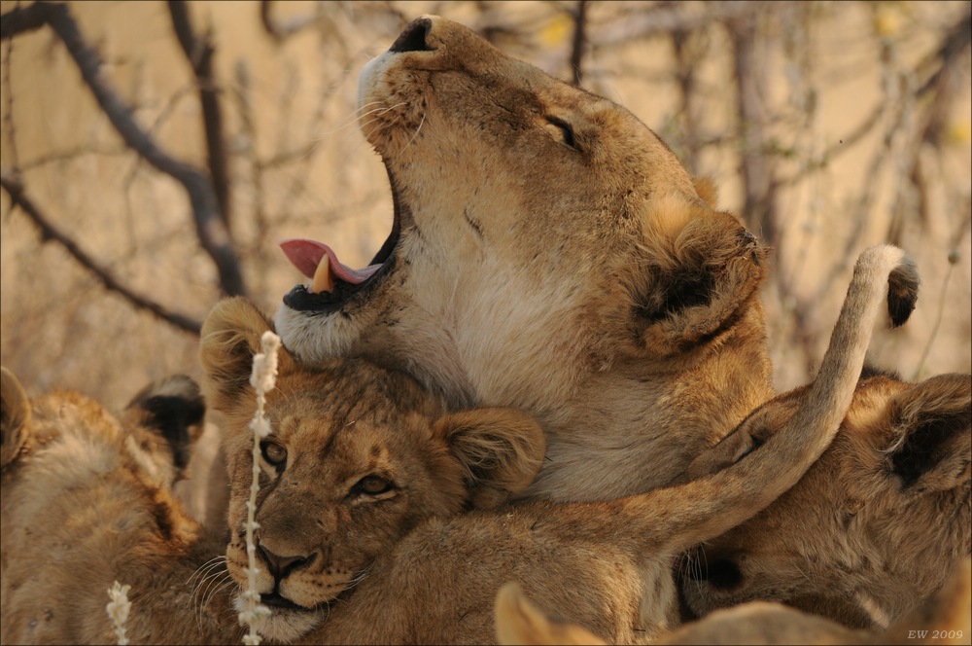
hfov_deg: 3.9
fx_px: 14156
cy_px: 323
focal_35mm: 525
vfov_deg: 2.6
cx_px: 486
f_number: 6.3
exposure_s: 1/500
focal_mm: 350
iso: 320
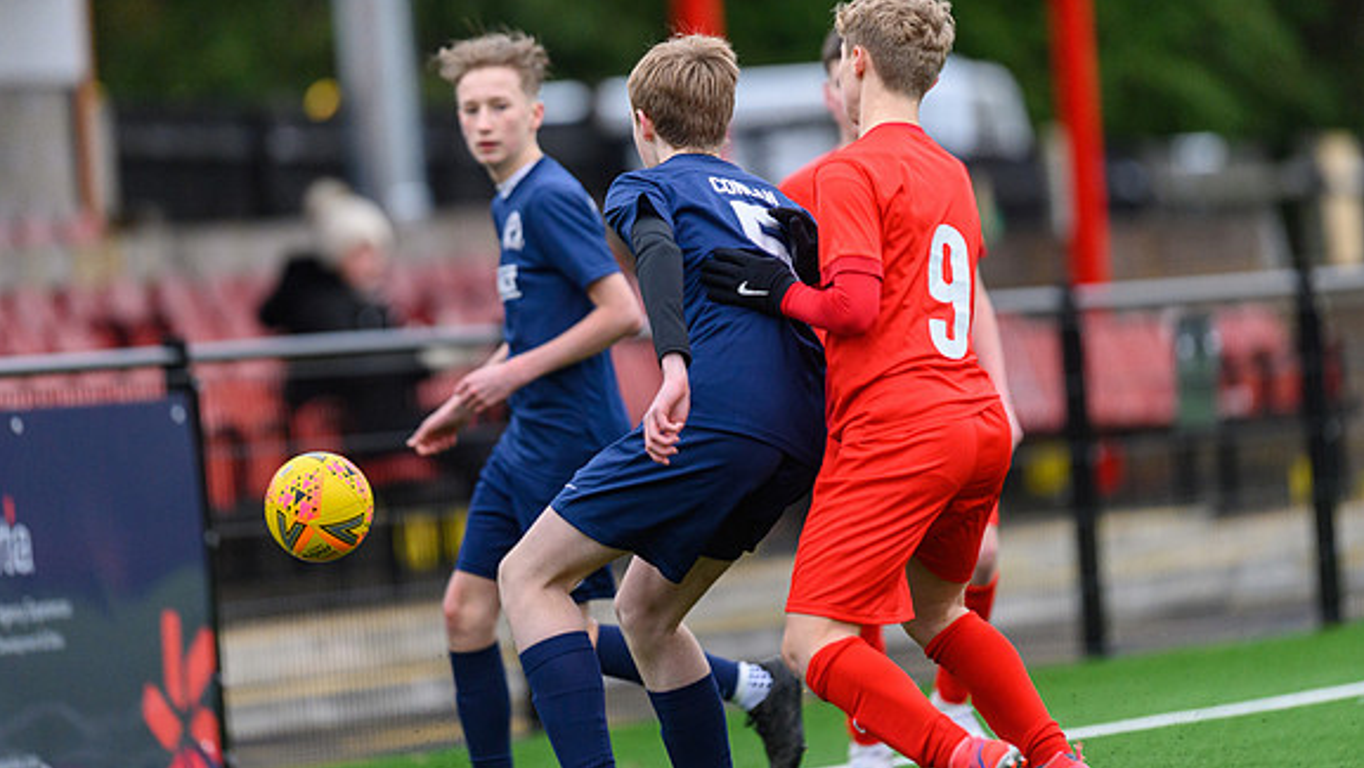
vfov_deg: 2.9
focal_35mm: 421
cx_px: 681
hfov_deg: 5.1
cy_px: 430
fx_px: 15232
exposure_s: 1/2000
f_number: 2.8
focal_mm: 400
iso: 3200
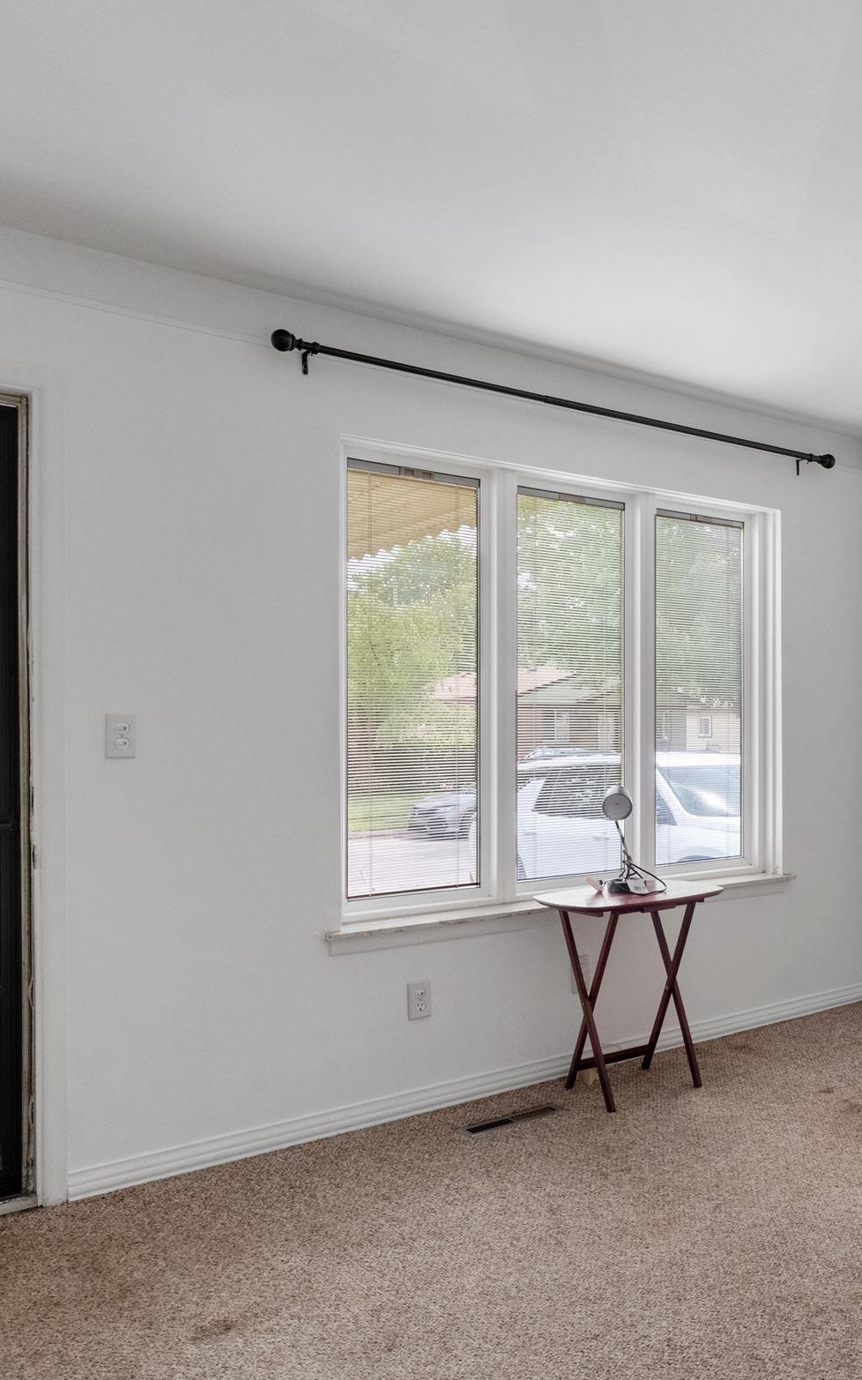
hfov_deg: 38.3
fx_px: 1128
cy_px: 697
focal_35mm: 30
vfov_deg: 62.9
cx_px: 809
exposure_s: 1/4
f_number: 7.1
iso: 640
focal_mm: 10
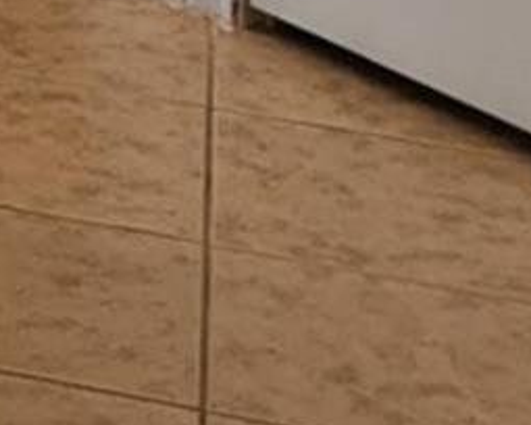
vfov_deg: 7.4
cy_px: -800
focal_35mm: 188
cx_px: -1491
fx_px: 2955
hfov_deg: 7.6
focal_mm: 6.81
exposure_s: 1/120
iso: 44
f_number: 1.85
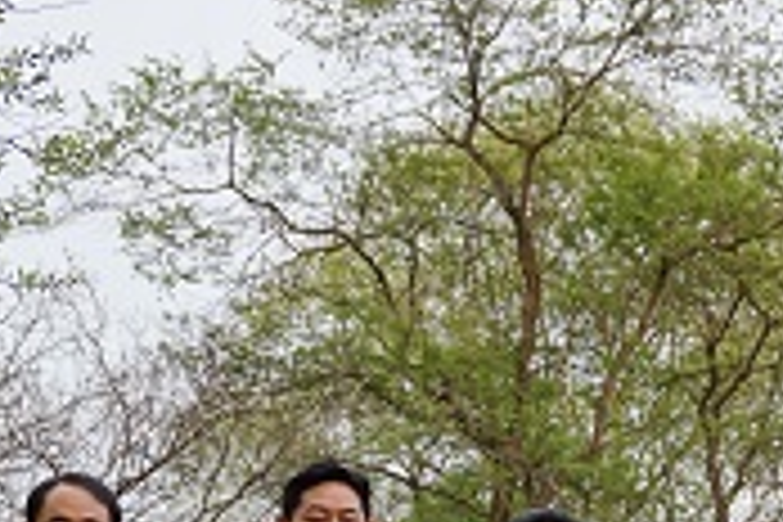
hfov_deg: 21.1
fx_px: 2044
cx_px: 752
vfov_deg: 13.8
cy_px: 752
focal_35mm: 94
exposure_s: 1/60
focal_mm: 20
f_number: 4
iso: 125
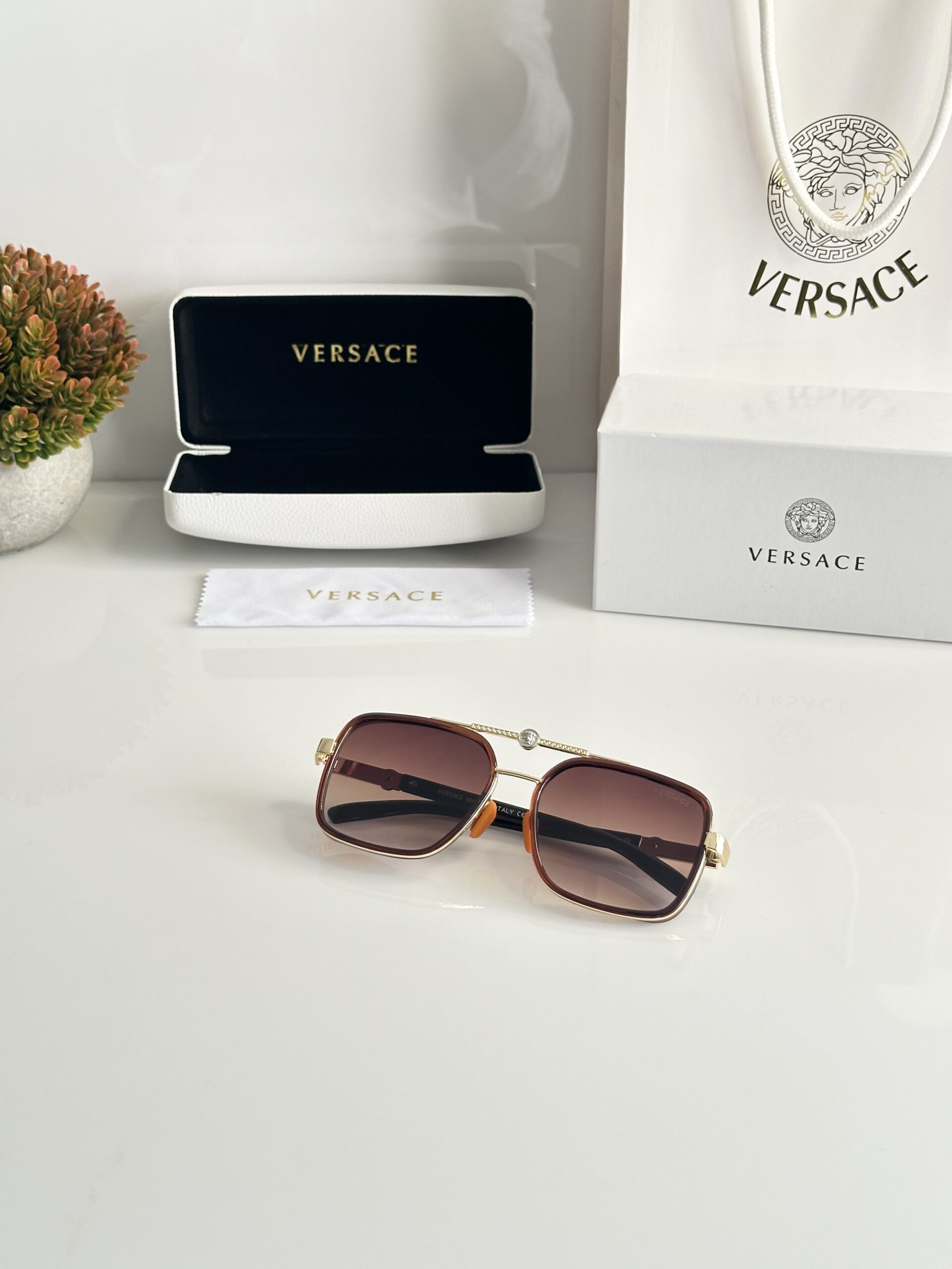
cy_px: 634
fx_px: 1760
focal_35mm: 48
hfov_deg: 30.3
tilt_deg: -30.3
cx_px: 476
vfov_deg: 39.7
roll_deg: -0.1
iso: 100
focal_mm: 6.86
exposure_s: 1/60
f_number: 1.78
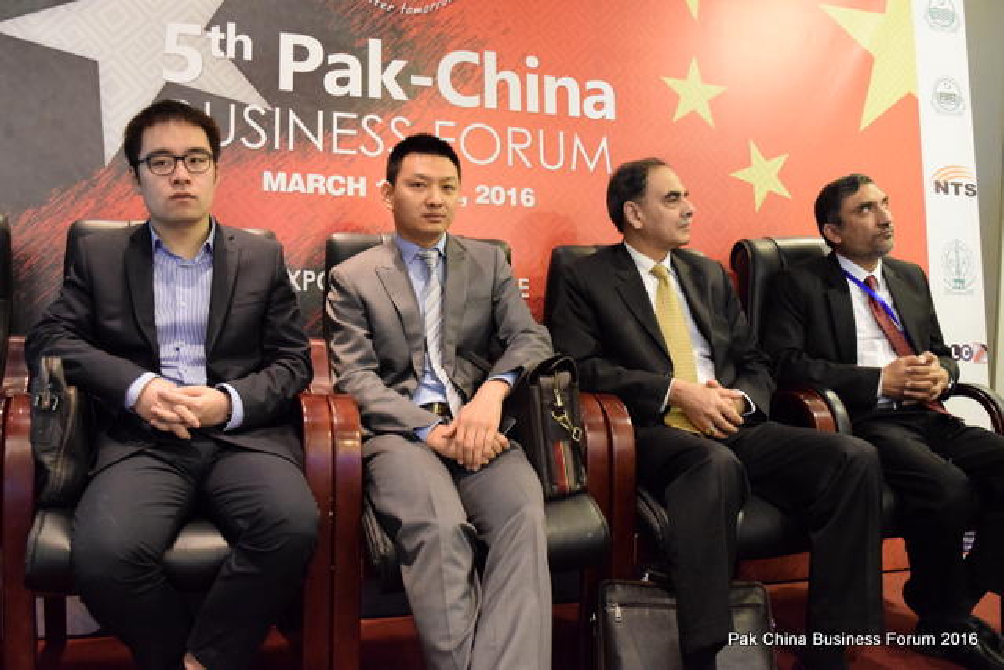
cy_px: 335
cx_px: 502
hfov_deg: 55.1
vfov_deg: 38.4
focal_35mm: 34
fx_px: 962
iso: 6400
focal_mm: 23
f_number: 5.6
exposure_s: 1/30
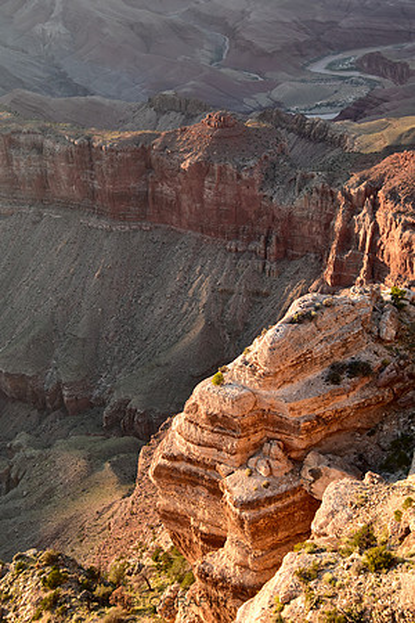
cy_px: 312
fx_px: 804
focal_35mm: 46
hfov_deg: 28.9
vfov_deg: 42.3
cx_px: 208
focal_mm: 31
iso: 400
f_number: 4.8
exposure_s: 1/90
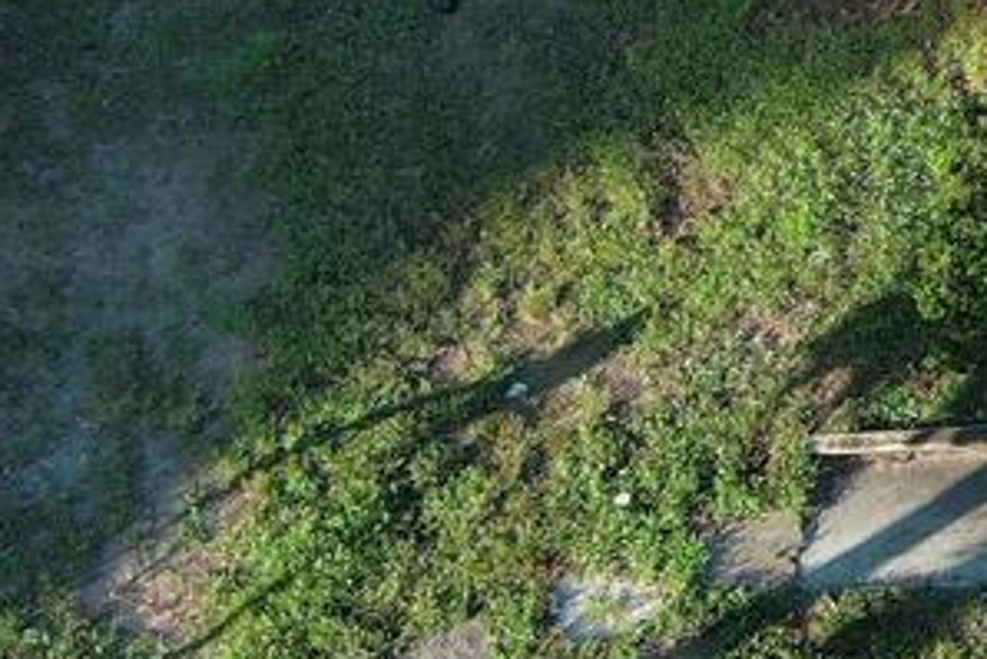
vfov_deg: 9.6
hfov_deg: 12.4
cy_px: -252
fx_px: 3840
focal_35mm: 140
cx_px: 2143
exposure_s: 1/217
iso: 100
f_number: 2.8
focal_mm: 10.57
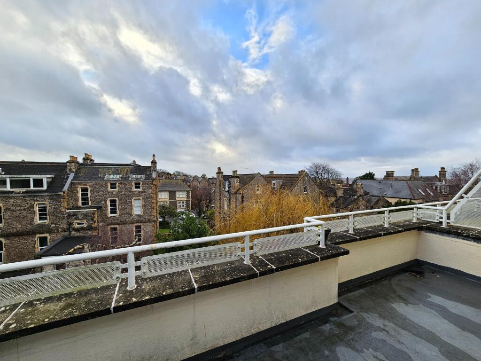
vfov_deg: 89.9
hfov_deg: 106.2
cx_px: 240
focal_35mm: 13
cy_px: 180
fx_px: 181
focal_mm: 2.2
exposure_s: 1/300
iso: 50
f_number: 2.2
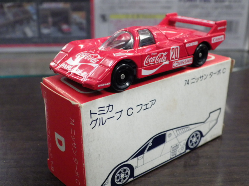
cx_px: 124
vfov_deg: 29.1
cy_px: 93
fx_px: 360
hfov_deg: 38.2
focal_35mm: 50
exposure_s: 1/30
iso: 800
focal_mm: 9
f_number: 3.8
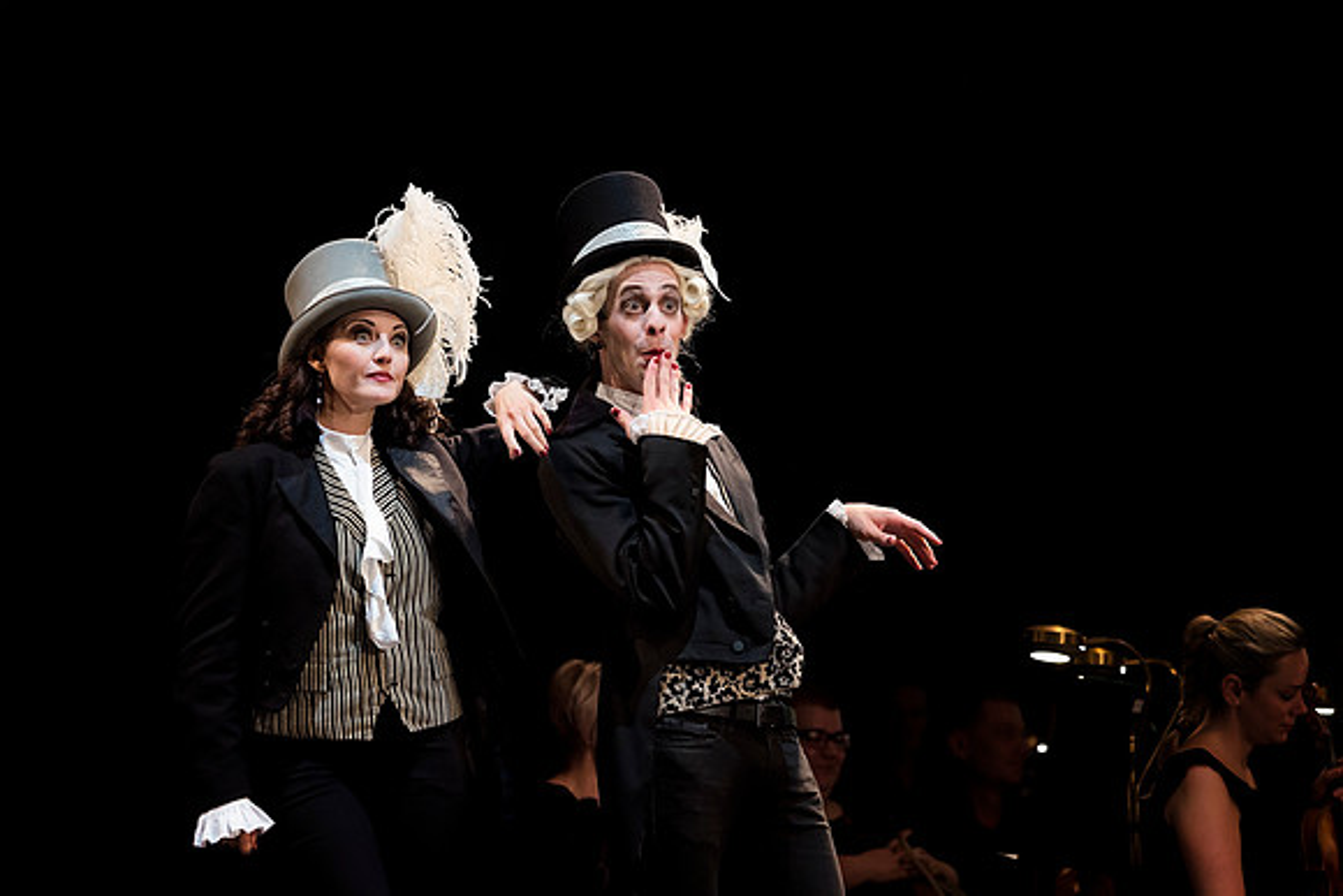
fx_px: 5037
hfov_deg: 15.2
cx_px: 672
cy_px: 448
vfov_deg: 10.2
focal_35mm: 135
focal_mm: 135
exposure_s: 1/200
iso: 1600
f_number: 4
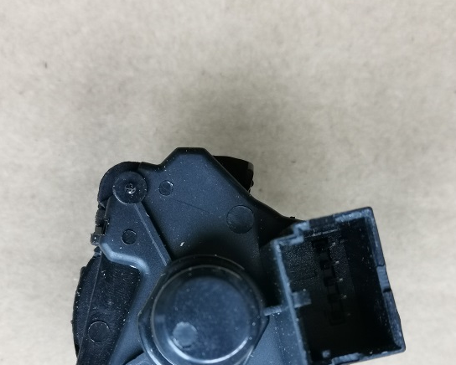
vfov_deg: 21.1
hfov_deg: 26.4
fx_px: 972
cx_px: 228
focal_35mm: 72
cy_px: 283
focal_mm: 5.58
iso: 125
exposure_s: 1/50
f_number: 1.8
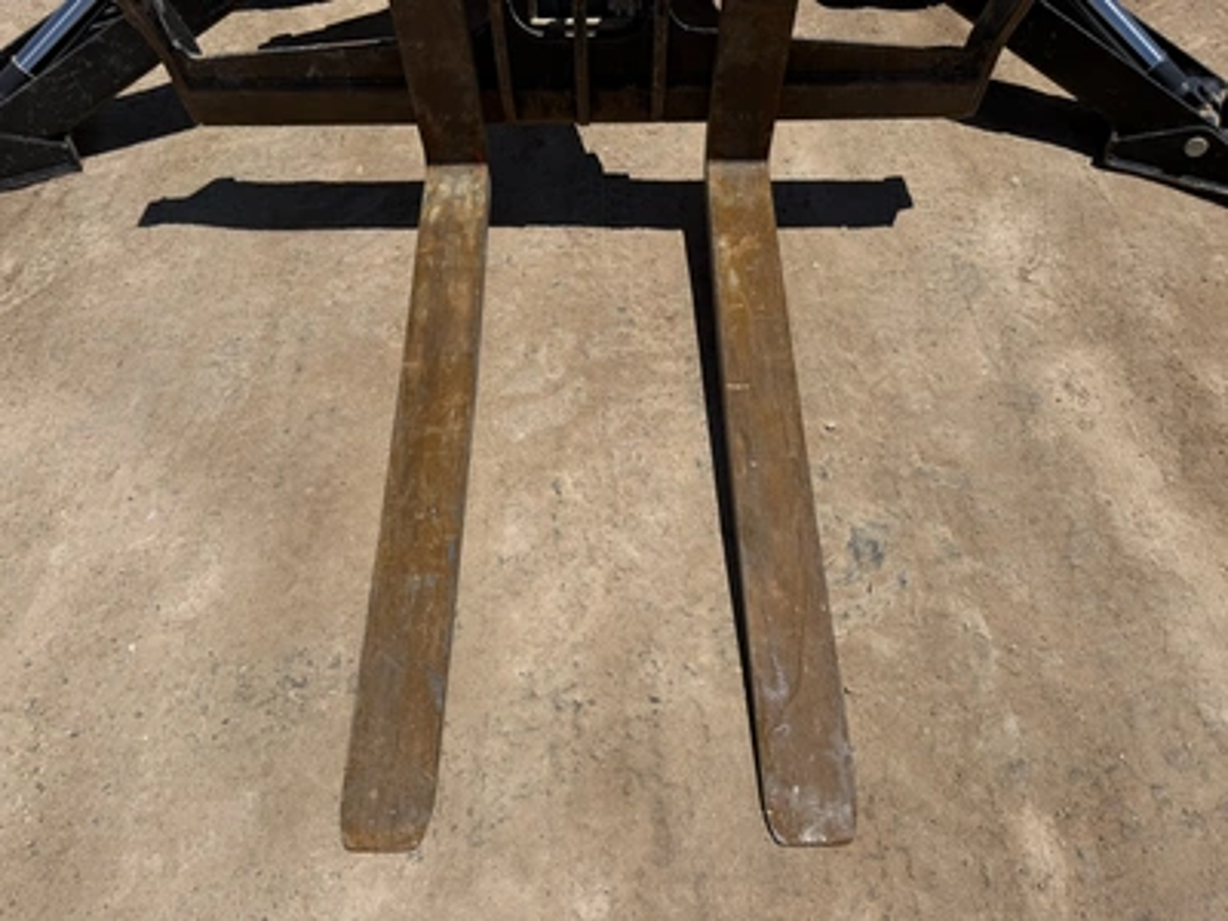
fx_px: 851
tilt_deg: -51.7
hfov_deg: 71.6
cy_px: 460
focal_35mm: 24
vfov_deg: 56.8
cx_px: 614
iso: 80
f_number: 1.78
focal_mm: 6.76
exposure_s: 1/9091
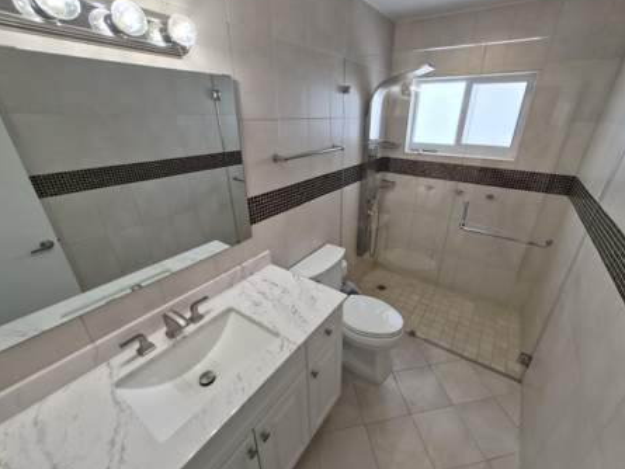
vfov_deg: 85.7
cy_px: 231
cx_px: 334
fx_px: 253
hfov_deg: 101.9
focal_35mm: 14
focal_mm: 1.7
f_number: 2.2
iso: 50
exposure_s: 1/60
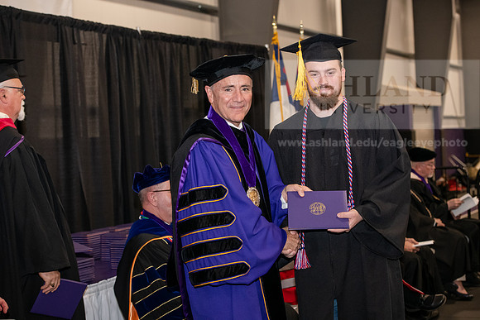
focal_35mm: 70
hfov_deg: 28.8
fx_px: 934
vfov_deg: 19.5
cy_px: 160
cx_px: 240
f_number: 5
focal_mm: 70
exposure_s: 1/200
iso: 2500
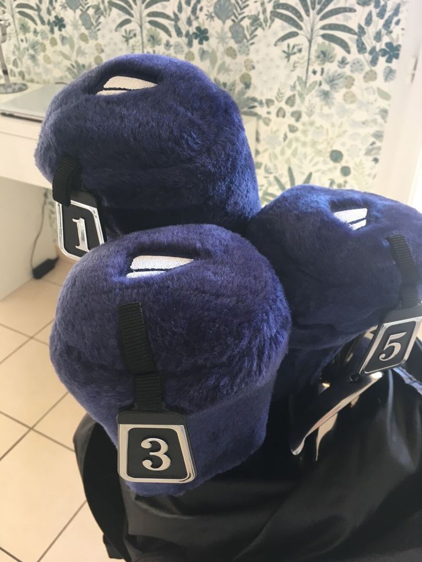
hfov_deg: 48.2
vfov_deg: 61.7
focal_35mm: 29
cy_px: 281
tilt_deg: -35.5
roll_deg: +0.2
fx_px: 471
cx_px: 211
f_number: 2.2
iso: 32
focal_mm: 4.15
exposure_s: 1/33
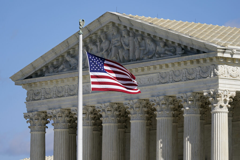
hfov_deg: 6.5
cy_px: 80
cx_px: 120
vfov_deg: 4.4
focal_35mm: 315
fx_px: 2100
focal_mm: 315
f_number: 8
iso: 160
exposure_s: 1/800
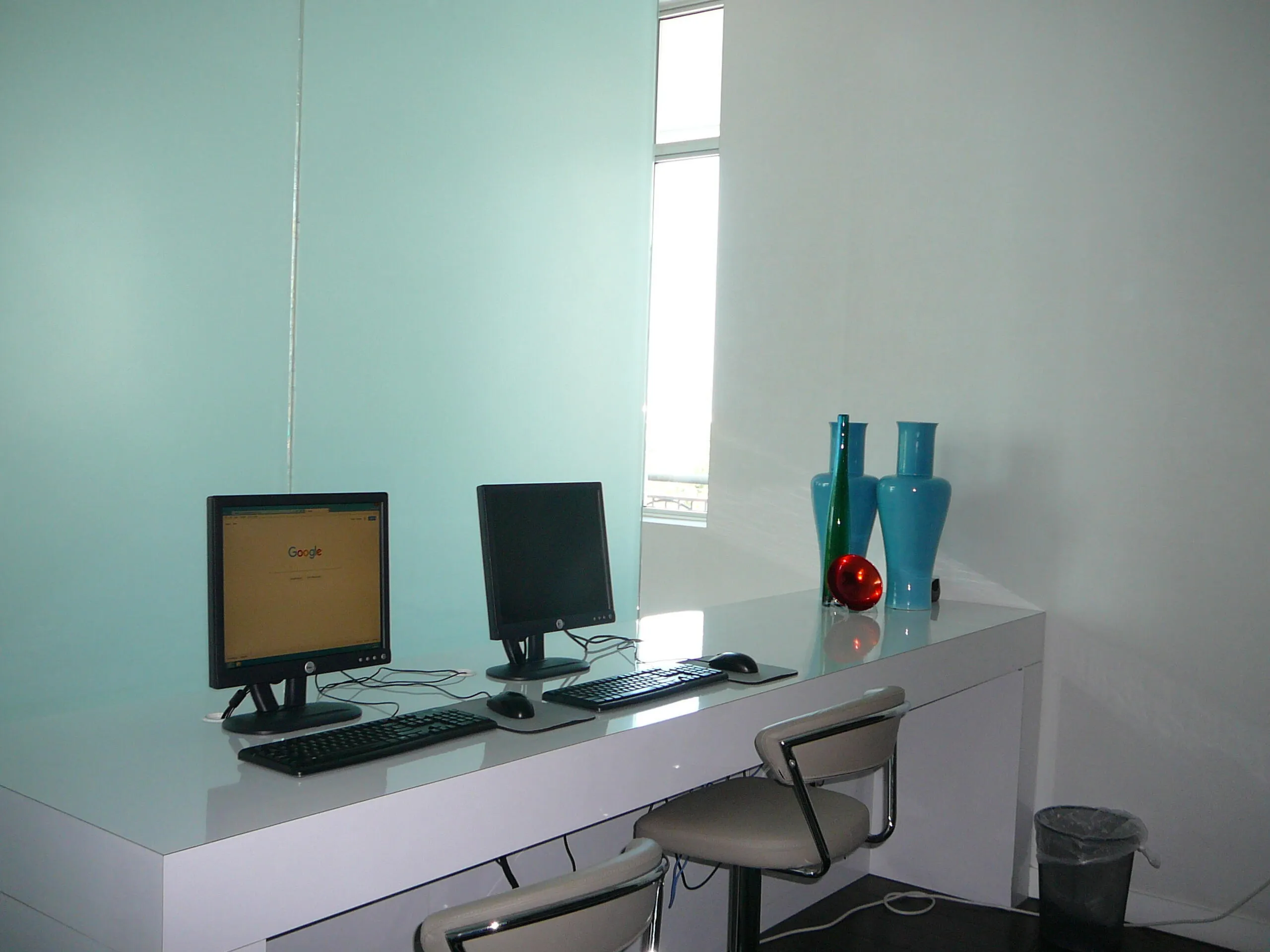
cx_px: 635
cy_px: 476
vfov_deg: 40.7
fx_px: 1284
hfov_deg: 52.6
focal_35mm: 35
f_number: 2.8
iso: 100
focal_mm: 5.2
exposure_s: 1/60
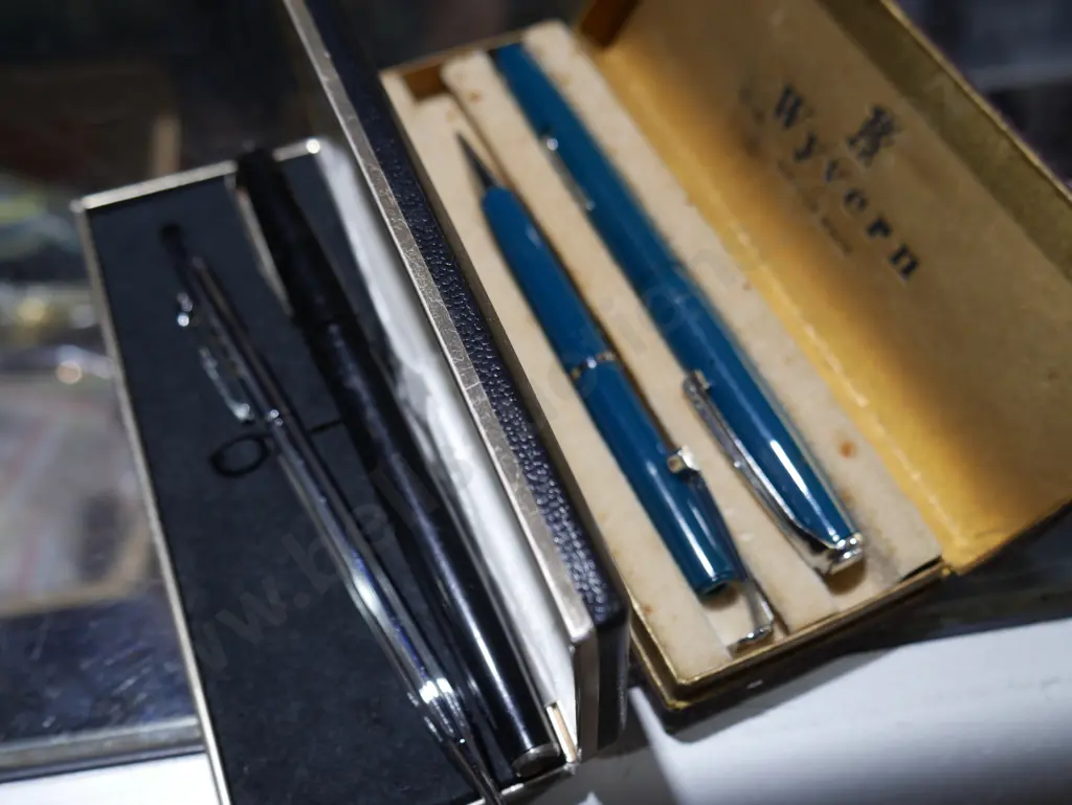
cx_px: 536
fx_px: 1115
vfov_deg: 39.7
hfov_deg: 51.3
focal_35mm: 36
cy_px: 402
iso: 200
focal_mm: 18
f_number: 4
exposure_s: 1/60
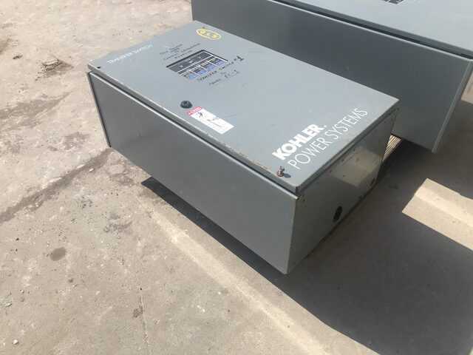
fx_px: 383
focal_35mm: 28
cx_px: 236
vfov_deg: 49.7
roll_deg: -2.6
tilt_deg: -41.8
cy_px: 178
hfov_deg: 63.4
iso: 20
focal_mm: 3.99
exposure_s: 1/2660
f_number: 1.8
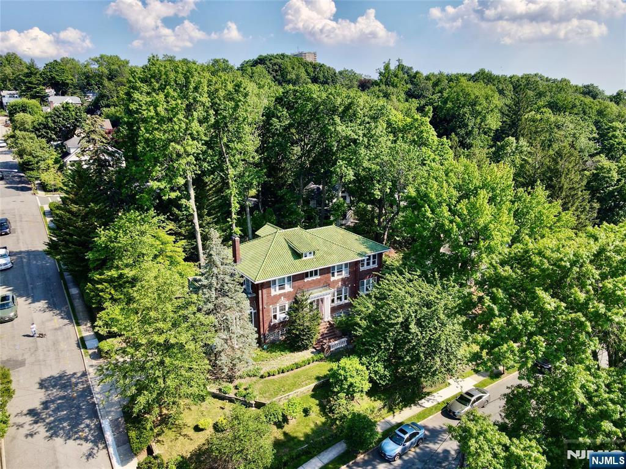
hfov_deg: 71.6
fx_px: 434
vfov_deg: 56.8
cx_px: 313
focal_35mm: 24
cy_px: 234
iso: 100
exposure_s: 1/400
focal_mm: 4.5
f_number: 2.8
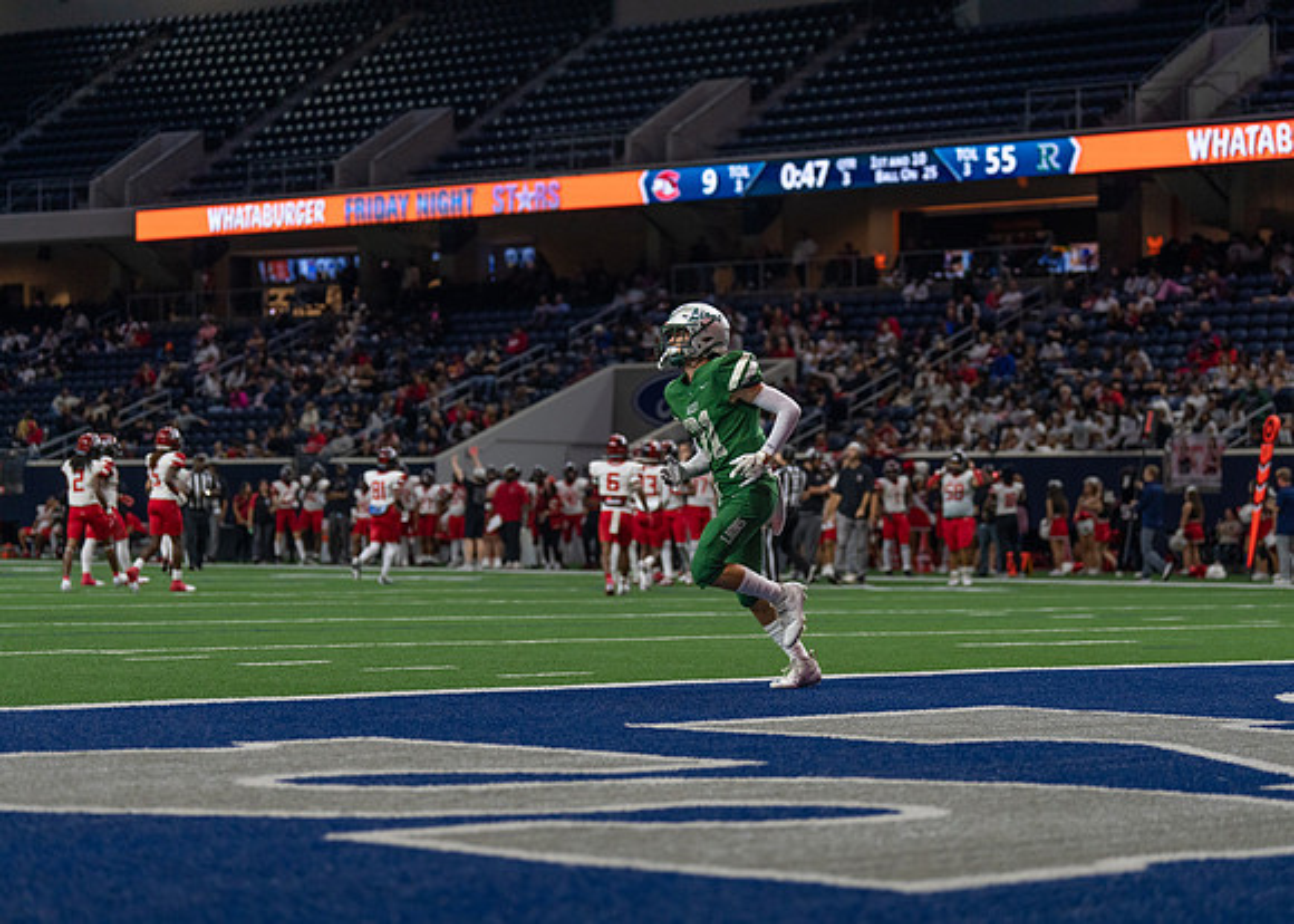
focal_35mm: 98
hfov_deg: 20.3
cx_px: 647
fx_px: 3619
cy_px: 462
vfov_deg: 14.5
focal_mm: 94
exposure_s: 1/1000
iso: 1600
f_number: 2.8
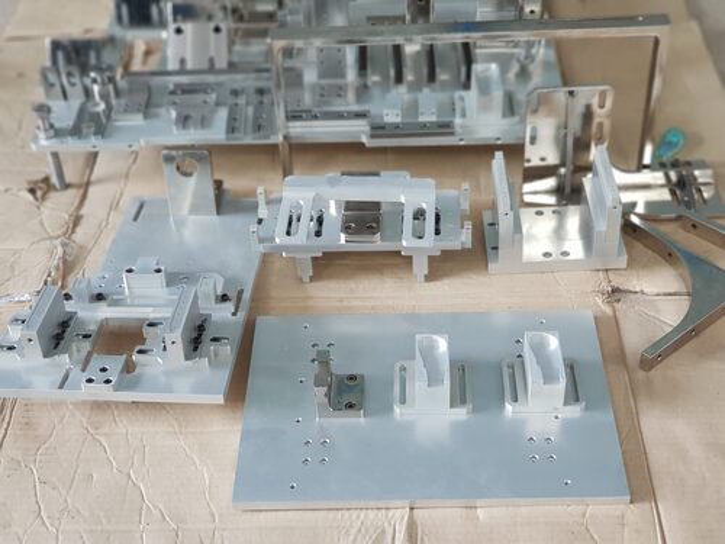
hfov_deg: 36.8
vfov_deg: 28.0
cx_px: 362
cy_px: 272
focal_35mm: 52
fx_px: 1089
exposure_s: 1/30
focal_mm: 6
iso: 125
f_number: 2.4
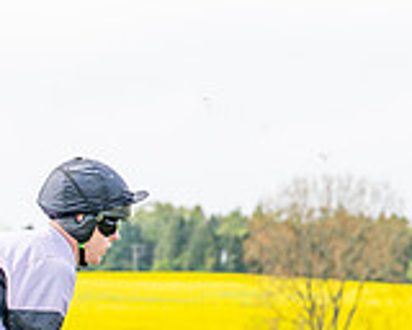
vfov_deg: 5.5
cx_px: -200
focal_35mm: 278
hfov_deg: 6.9
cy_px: 559
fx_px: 3390
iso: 200
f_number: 4
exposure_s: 1/1250
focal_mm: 70
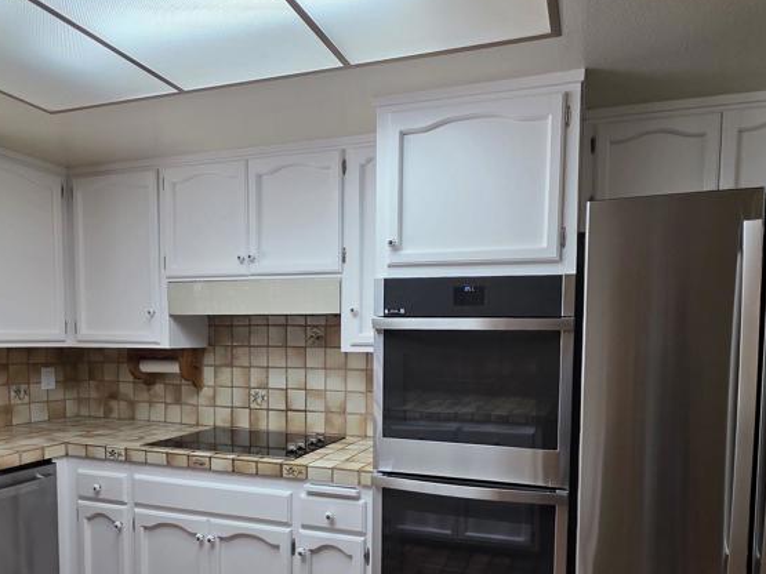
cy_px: 378
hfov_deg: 71.6
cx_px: 403
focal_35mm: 24
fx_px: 531
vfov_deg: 55.7
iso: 100
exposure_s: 1/120
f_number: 1.9
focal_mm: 2.2
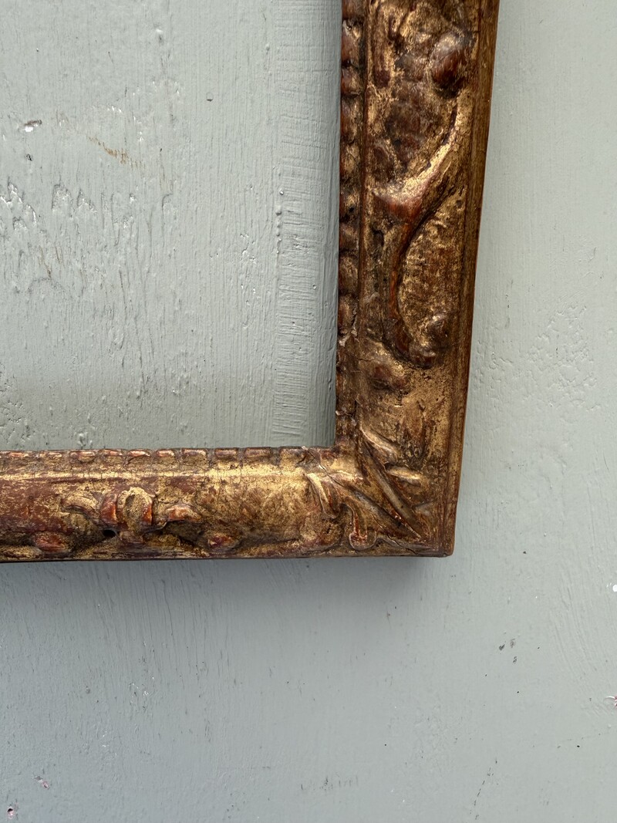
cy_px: 412
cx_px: 308
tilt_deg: -17.4
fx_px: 570
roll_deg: -0.5
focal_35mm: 24
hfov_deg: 56.8
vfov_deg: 71.6
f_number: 2.2
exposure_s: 1/121
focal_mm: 2.22
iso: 80
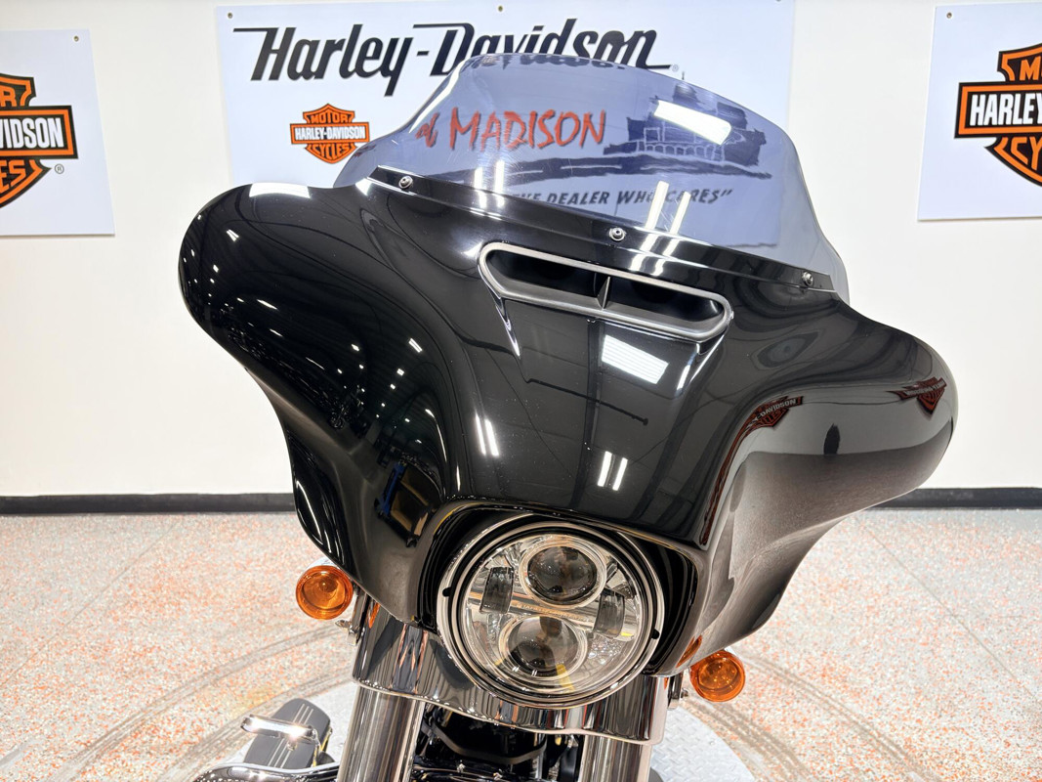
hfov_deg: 67.3
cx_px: 521
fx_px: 783
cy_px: 391
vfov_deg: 53.1
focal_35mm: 26
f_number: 1.6
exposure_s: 1/120
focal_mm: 5.96
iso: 64
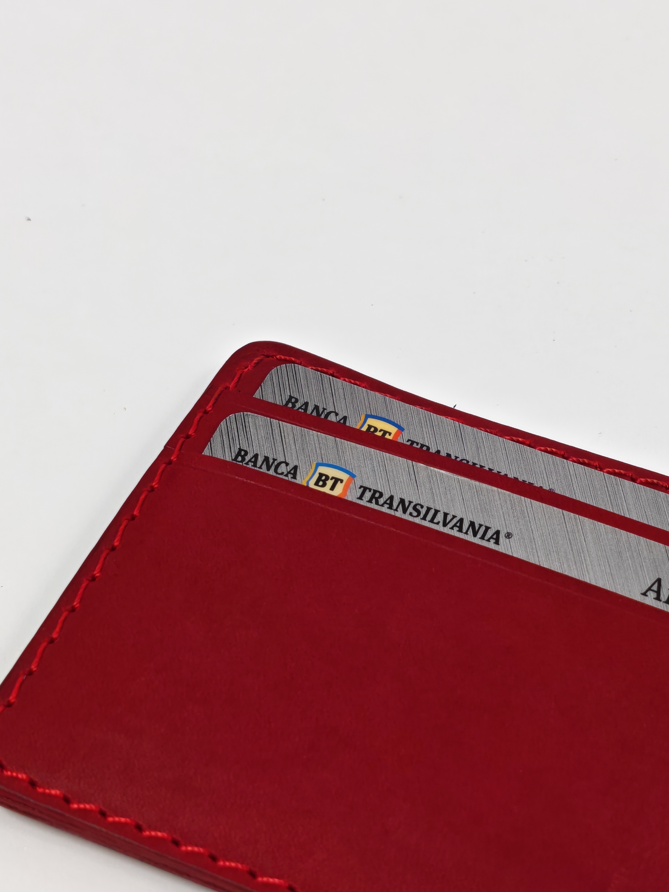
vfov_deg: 25.6
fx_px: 1959
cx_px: 470
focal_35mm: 76
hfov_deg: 19.3
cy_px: 543
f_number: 1.6
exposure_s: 1/100
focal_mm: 5.4
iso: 80
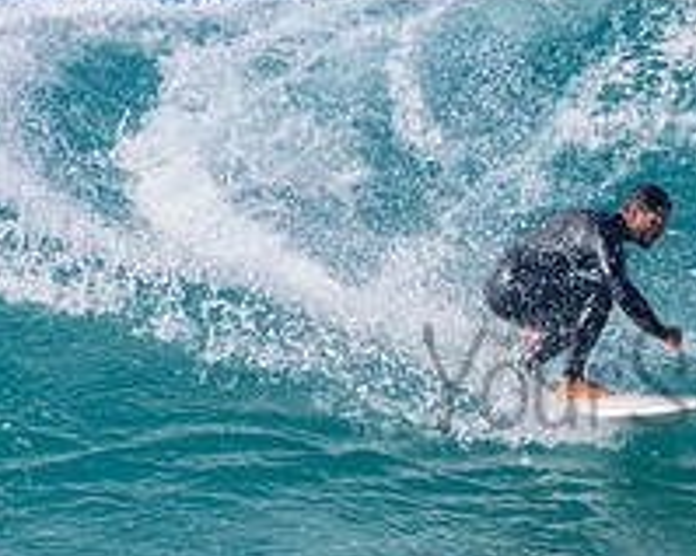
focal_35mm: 2054
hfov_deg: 0.9
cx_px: 783
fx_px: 42289
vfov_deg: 0.8
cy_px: 348
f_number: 5.6
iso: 360
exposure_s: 1/2000
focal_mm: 500
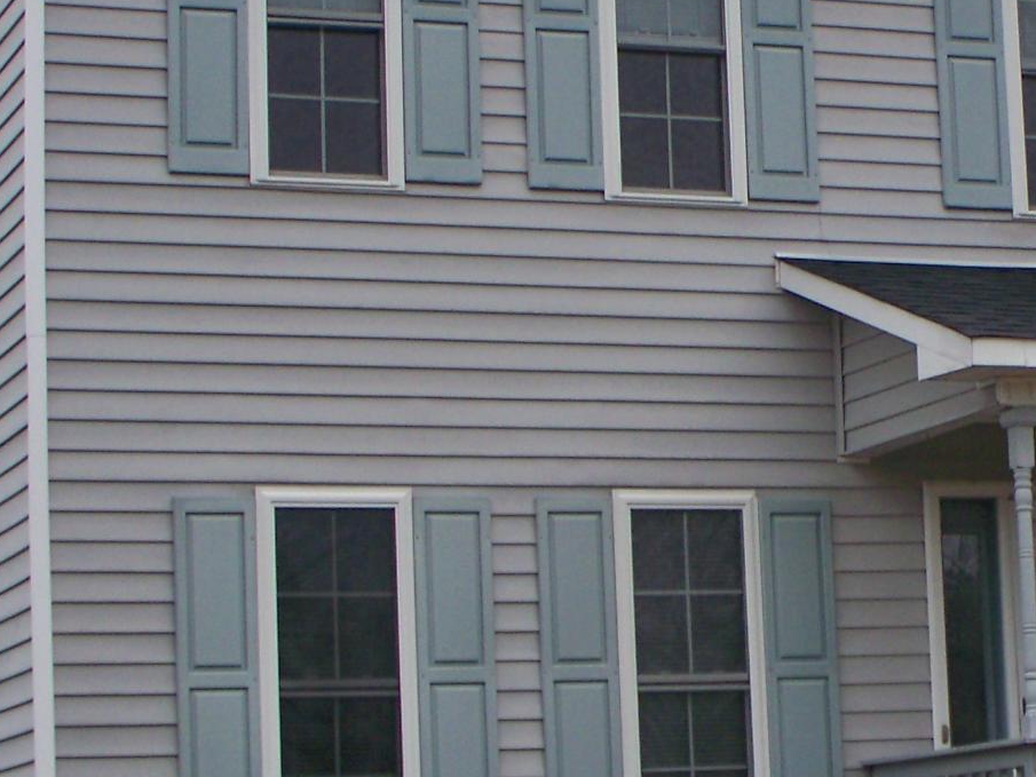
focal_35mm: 116
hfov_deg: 16.7
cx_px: 968
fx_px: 3472
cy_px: 398
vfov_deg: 12.8
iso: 100
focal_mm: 7.54
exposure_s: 1/250
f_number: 2.8
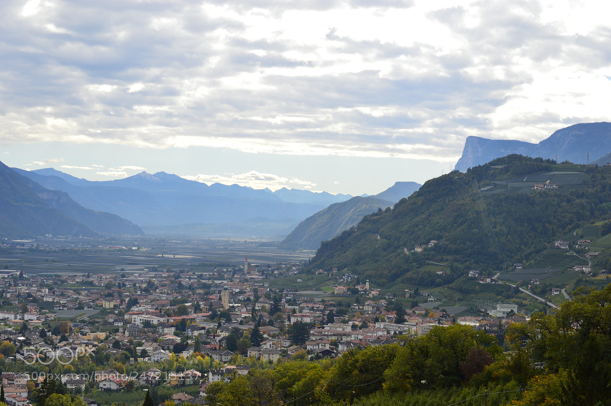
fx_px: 1017
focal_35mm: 60
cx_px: 306
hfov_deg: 33.4
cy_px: 203
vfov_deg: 22.6
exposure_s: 1/500
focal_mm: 40
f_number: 11
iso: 360
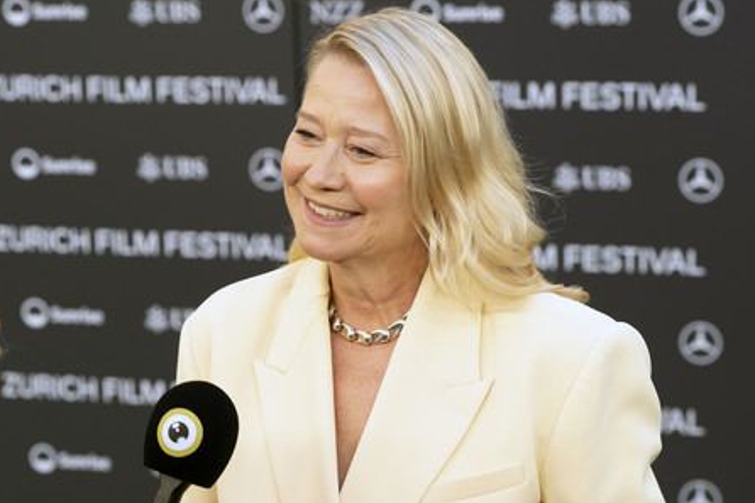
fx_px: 1866
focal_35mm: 89
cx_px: 377
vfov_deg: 15.3
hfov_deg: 22.9
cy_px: 251
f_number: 5.6
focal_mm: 88
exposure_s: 1/200
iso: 400
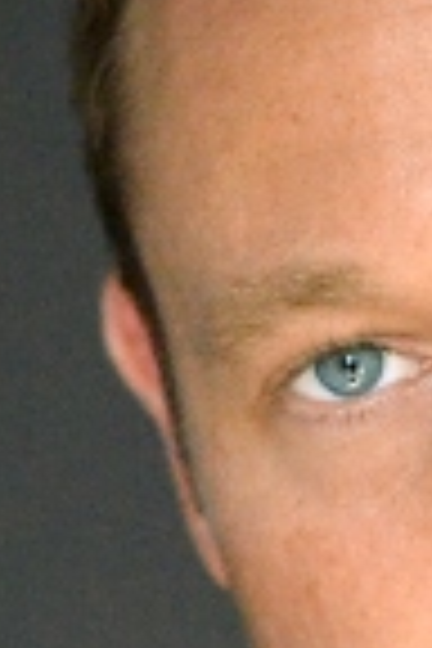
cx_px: 549
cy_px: 1094
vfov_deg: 3.6
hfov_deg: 2.4
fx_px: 10173
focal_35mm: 565
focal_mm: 85
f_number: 1.8
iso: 6400
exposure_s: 1/4000
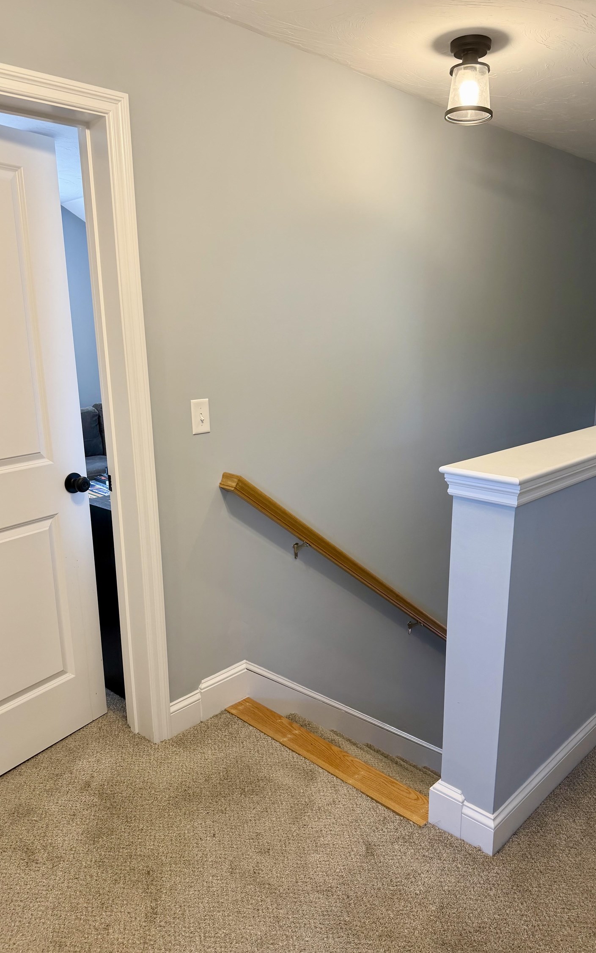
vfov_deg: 70.4
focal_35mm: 26
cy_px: 481
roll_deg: +0.5
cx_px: 332
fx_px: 676
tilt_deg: -12.9
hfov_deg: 47.5
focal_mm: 6.76
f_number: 1.78
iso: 125
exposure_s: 1/60
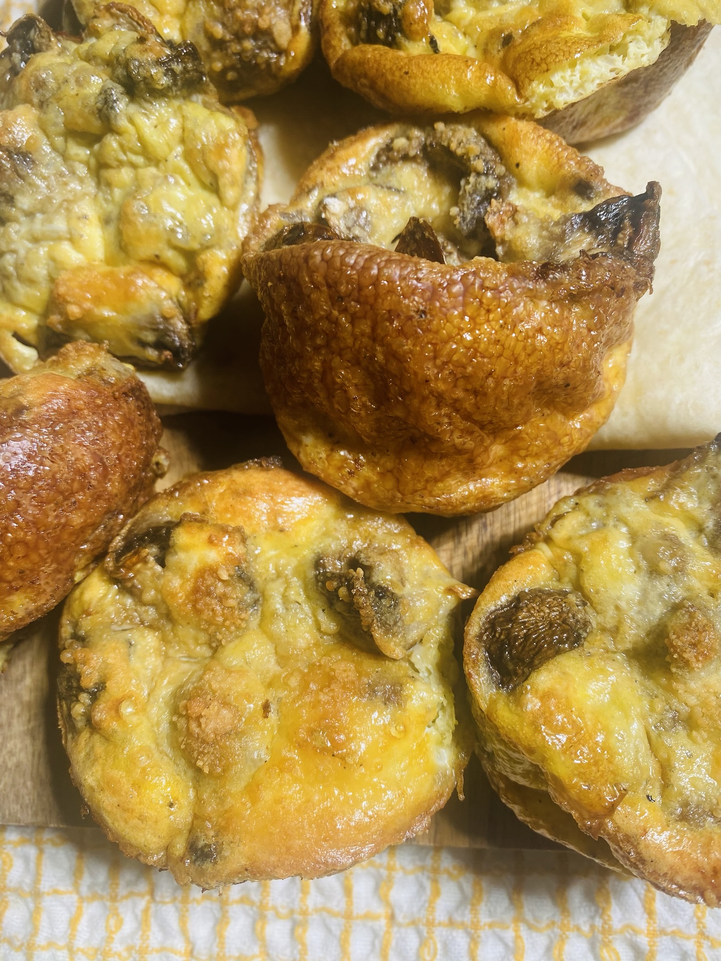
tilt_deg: -72.0
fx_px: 694
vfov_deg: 69.4
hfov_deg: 54.9
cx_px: 360
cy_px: 480
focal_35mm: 25
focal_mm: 4.25
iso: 32
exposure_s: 1/441
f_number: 1.8
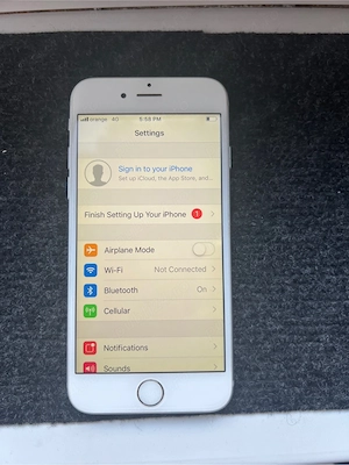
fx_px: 350
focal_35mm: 26
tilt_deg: -85.6
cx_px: 174
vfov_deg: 67.3
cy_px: 232
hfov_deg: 53.1
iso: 100
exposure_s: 1/121
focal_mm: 5.7
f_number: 1.5
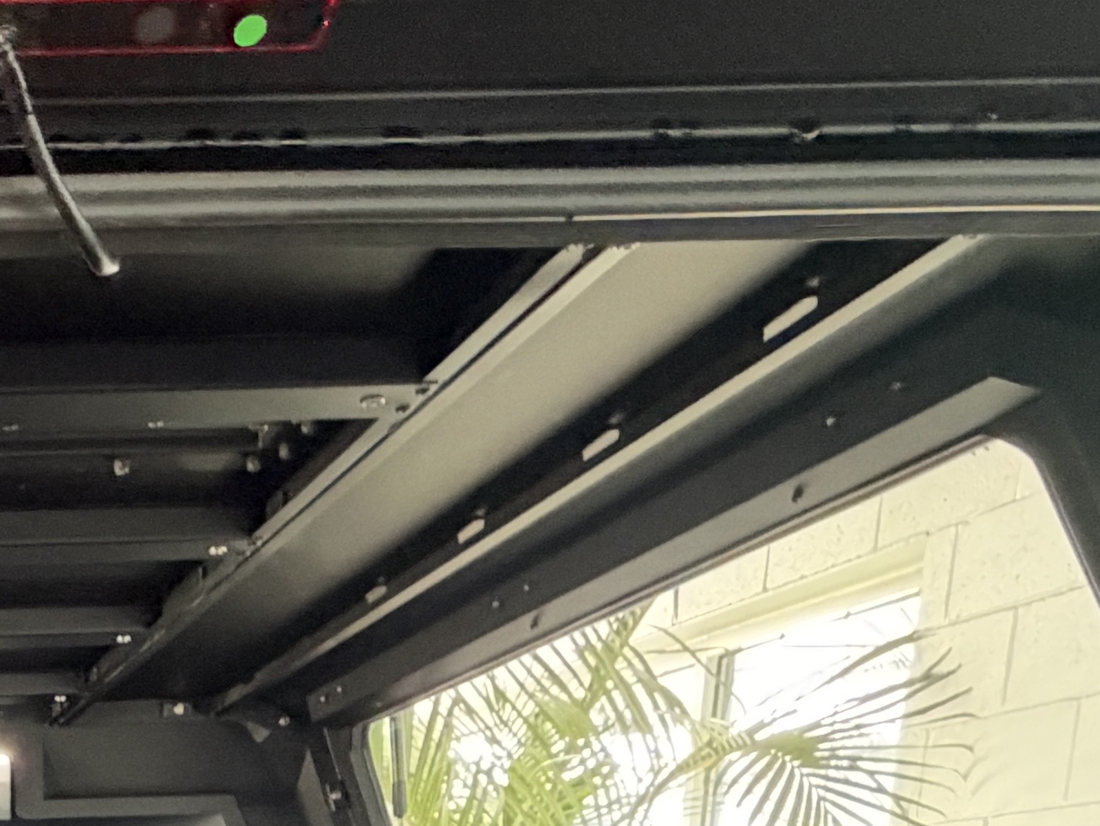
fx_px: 1589
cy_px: 1386
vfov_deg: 21.7
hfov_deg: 32.6
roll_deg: +1.9
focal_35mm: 50
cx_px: -167
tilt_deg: -14.9
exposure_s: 1/60
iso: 640
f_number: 2.2
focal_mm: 2.22
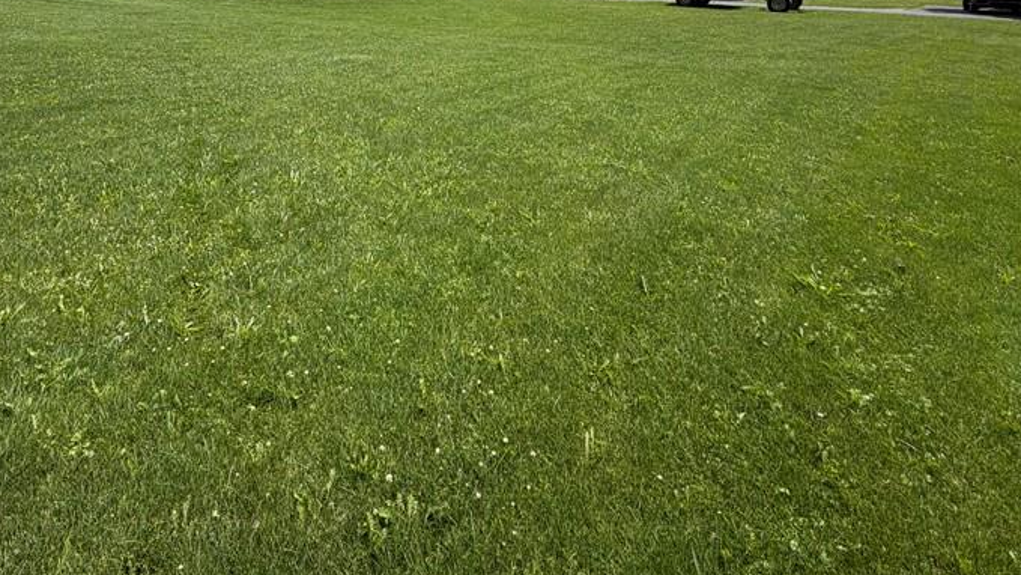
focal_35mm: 23
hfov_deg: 78.3
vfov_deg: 44.7
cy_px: 50
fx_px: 623
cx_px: 444
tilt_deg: -6.5
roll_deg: -0.7
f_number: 2.2
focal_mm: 2.22
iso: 20
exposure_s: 1/1017
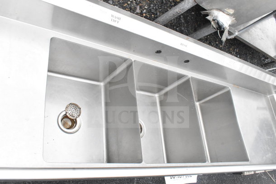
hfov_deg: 61.9
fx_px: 230
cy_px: 92
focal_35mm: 30
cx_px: 138
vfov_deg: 43.6
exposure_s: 1/800
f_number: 14
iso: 6400
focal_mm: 20
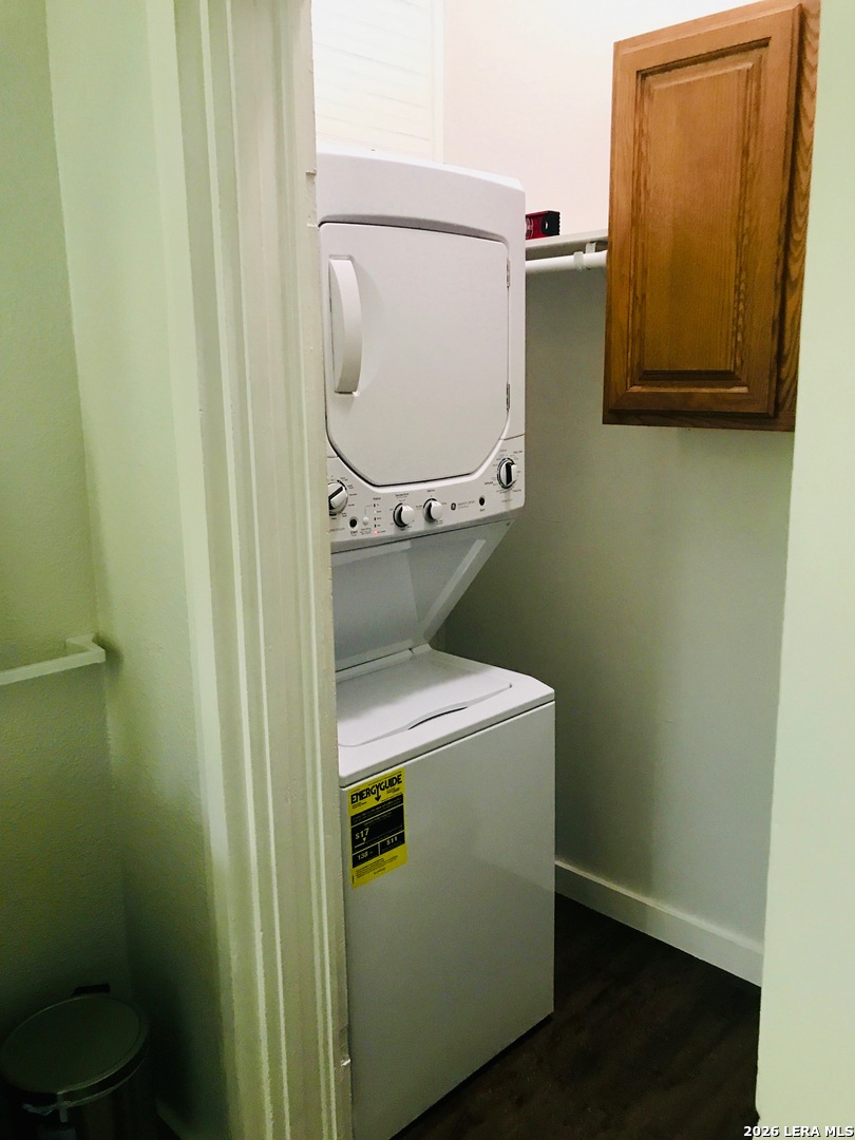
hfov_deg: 49.7
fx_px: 922
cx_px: 428
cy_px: 570
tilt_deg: -10.9
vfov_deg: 63.4
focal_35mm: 28
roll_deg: -0.7
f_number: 1.8
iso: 64
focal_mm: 3.99
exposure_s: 1/15
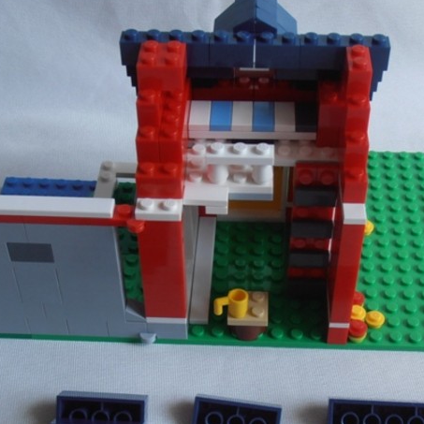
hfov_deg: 26.5
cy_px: 288
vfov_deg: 26.3
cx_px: 235
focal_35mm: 65
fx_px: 901
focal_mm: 6.61
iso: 80
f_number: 3.9
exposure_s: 1/80
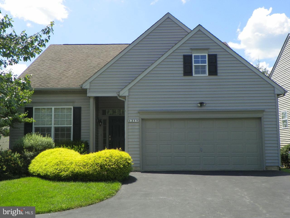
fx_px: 369
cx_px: 145
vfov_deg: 32.9
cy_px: 109
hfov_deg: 42.9
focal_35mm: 44
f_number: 4
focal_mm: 7.9
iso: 64
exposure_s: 1/400
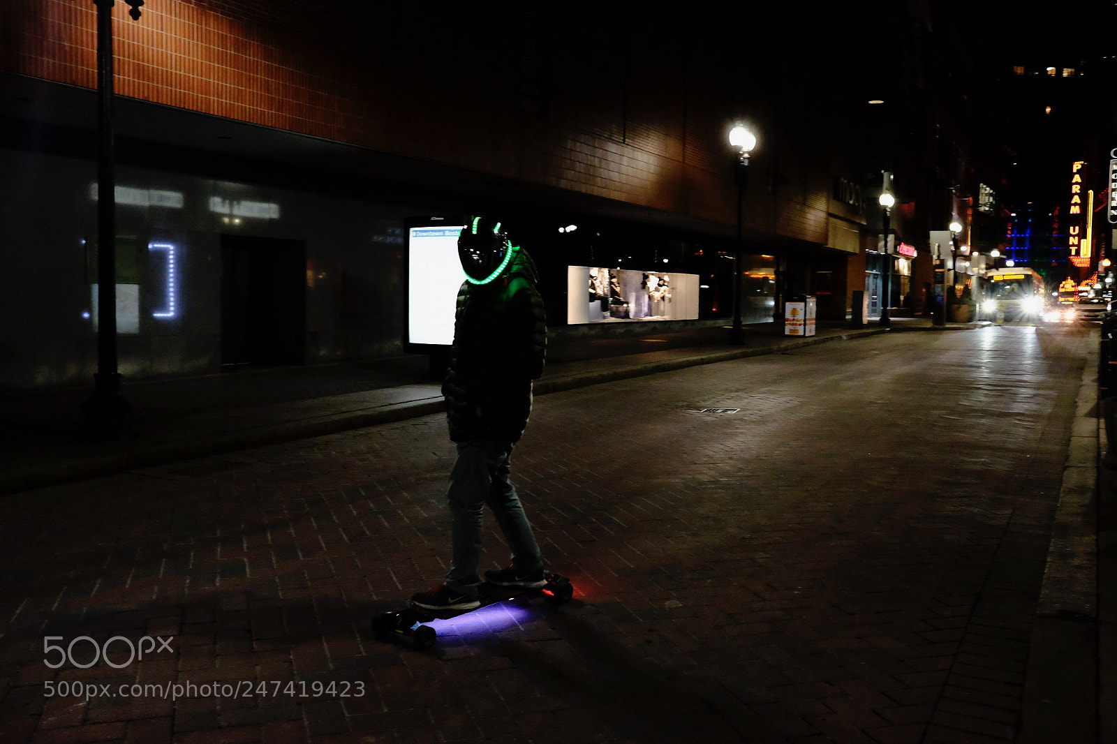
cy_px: 372
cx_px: 558
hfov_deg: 54.4
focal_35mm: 35
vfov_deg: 37.8
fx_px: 1086
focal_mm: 23
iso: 5000
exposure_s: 1/180
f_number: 4
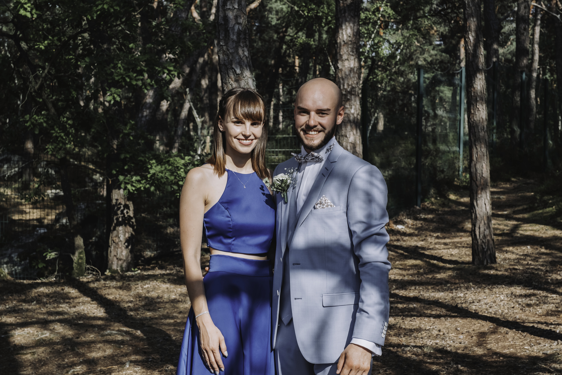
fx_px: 1030
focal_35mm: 66
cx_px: 281
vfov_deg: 20.6
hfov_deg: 30.5
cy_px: 188
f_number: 8
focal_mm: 44.1
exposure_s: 1/500
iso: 400
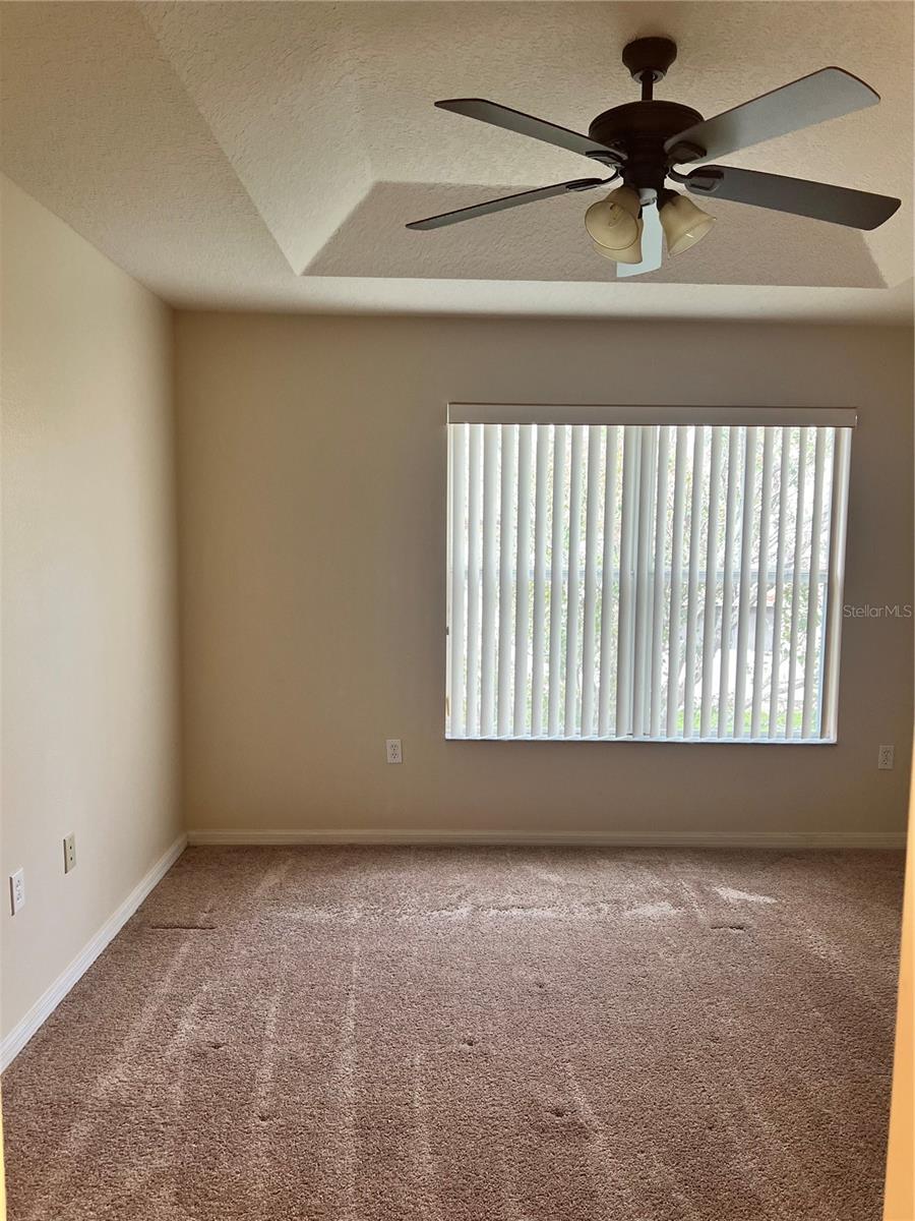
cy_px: 610
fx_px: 916
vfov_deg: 67.3
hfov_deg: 53.1
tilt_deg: -4.8
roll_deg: -1.2
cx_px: 458
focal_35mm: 26
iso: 64
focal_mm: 5.7
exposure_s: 1/120
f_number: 1.5
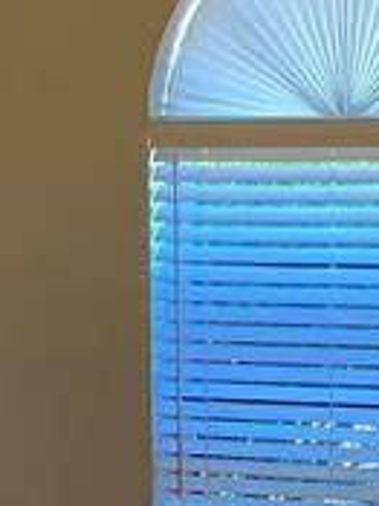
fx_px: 1666
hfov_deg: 12.9
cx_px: 301
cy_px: 509
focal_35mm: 114
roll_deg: +1.1
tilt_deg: -12.9
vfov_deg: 16.9
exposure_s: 1/60
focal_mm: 4.25
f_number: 1.8
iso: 200
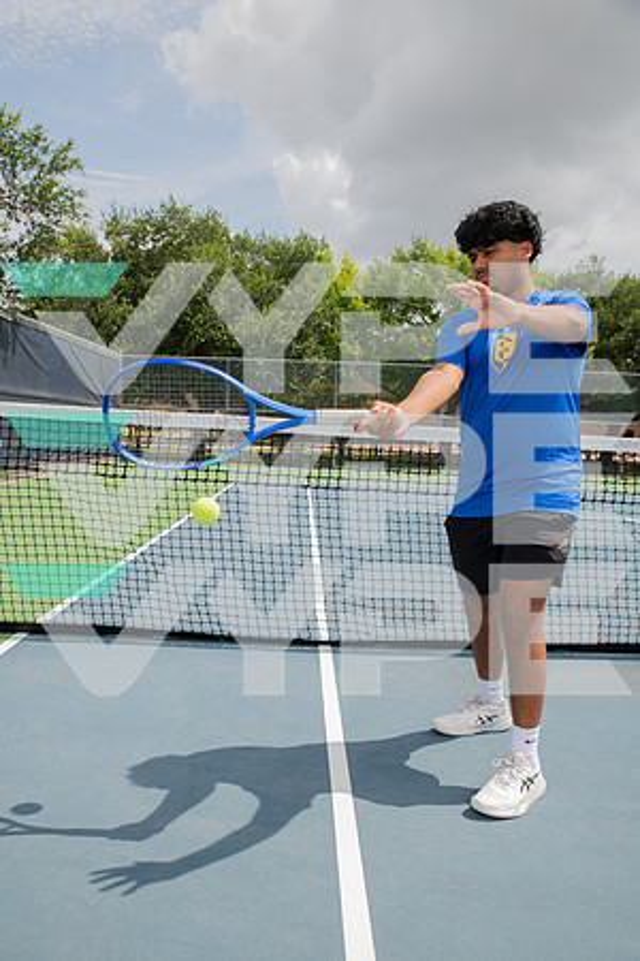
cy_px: 480
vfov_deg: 61.9
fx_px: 800
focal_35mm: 30
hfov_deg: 43.6
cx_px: 320
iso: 100
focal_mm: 30
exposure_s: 1/320
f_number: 7.1
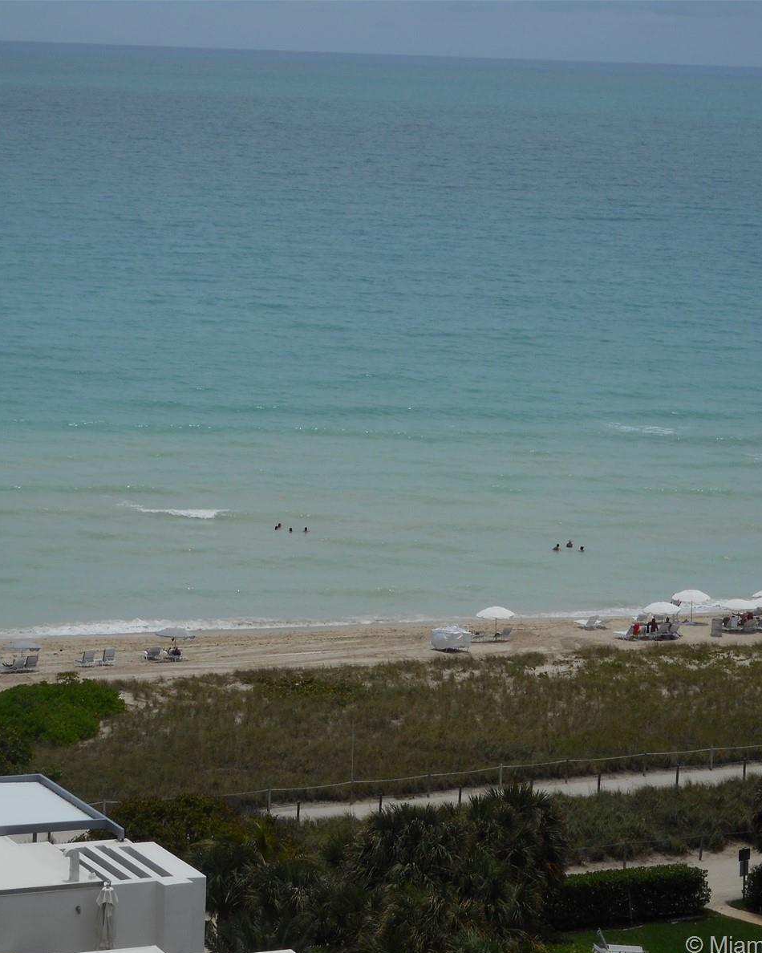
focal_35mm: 117
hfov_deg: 13.2
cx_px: 305
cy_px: 481
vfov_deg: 16.4
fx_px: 3299
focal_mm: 15.9
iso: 80
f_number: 5.6
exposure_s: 1/1000
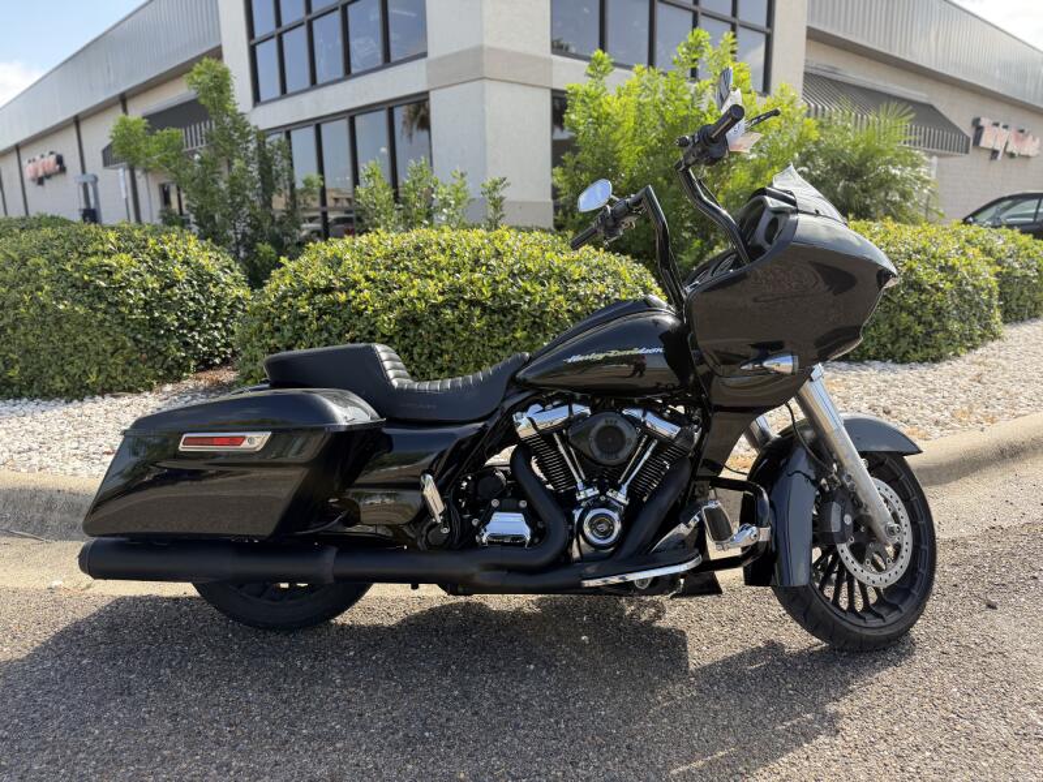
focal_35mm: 24
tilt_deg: -13.5
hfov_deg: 71.6
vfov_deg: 56.8
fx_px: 723
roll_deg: +0.8
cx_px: 522
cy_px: 391
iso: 100
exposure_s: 1/931
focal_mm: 6.76
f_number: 1.78
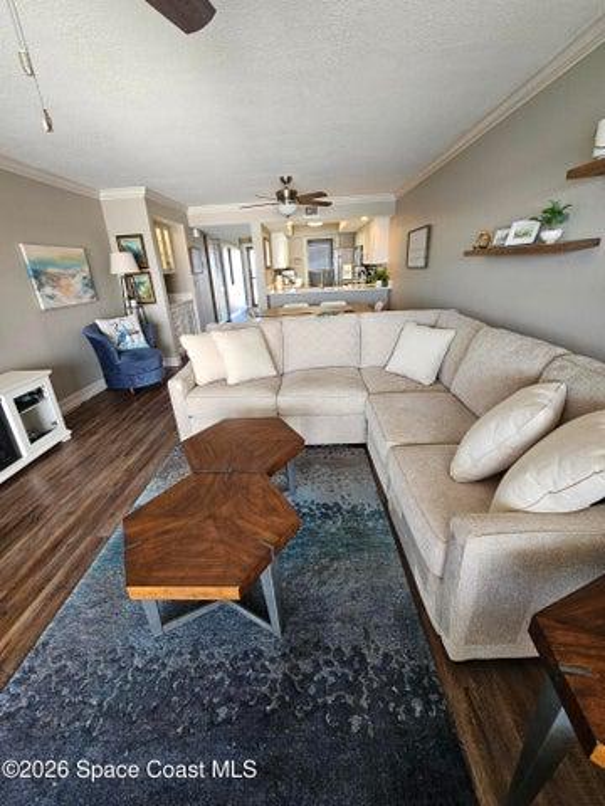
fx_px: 303
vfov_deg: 106.2
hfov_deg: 89.9
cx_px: 302
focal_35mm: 13
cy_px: 403
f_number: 2.2
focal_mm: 2.2
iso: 80
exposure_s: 1/50
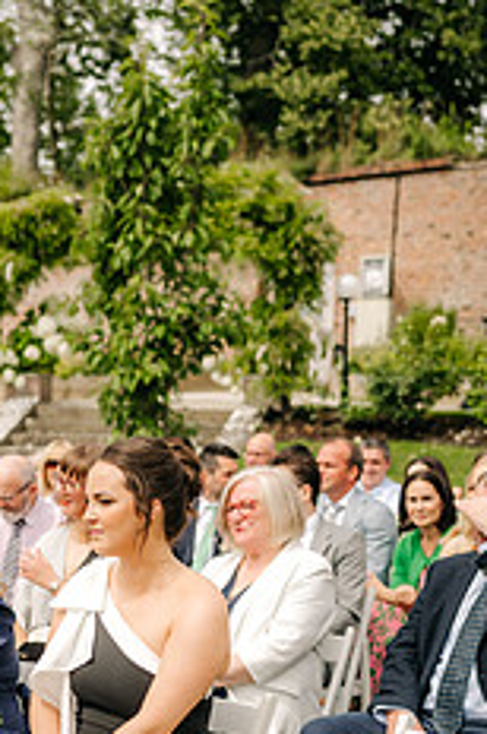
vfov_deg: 29.2
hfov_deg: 19.5
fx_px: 1384
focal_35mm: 68
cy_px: 560
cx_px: 25
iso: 100
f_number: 2
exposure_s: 1/3200
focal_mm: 35
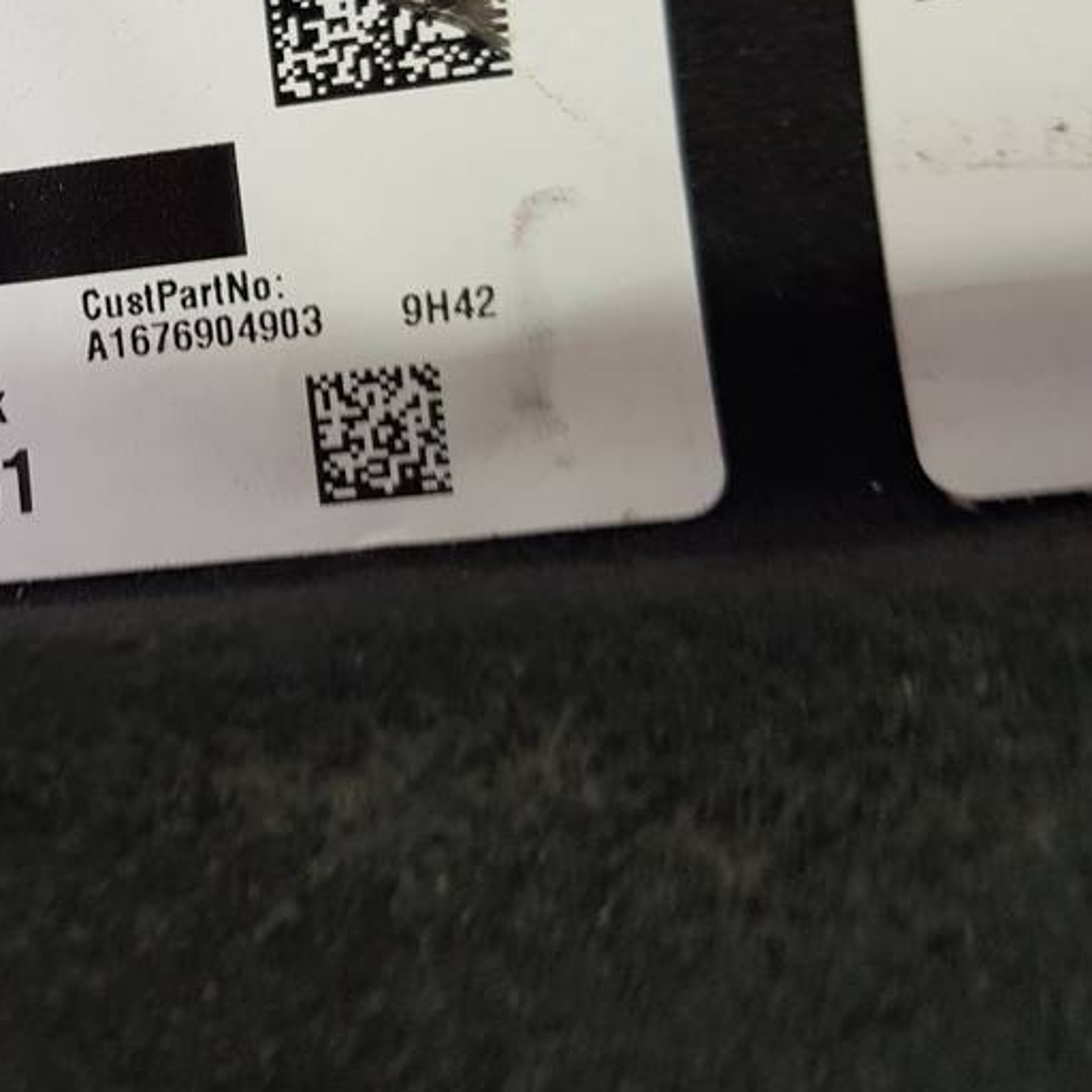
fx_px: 1642
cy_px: 388
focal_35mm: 46
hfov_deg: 33.9
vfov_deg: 36.5
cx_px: 23
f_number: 1.7
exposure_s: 1/50
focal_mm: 4.2
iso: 64
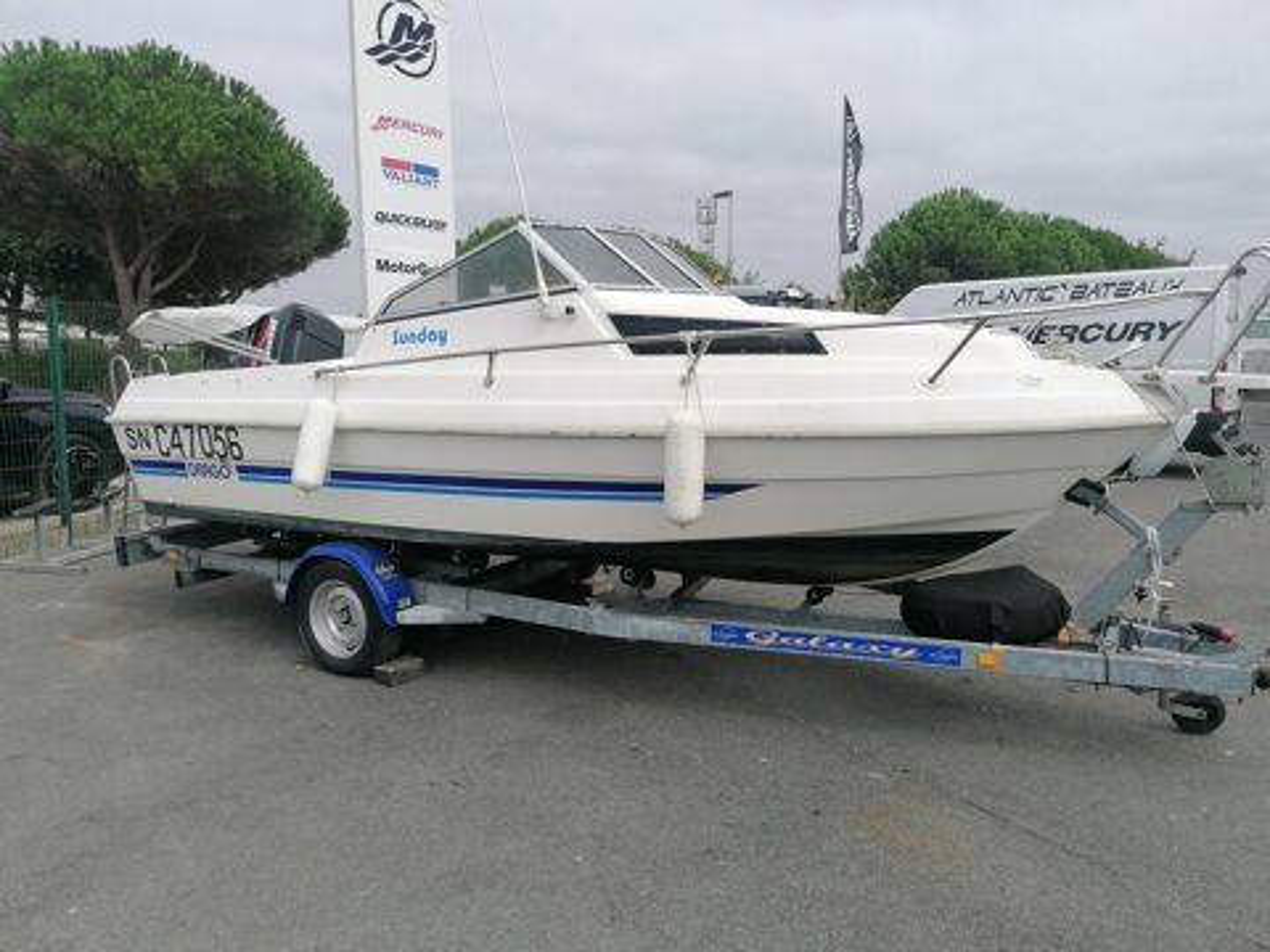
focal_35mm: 27
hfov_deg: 65.3
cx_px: 635
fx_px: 991
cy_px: 476
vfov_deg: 51.4
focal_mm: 4.75
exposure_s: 1/1745
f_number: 1.8
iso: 50
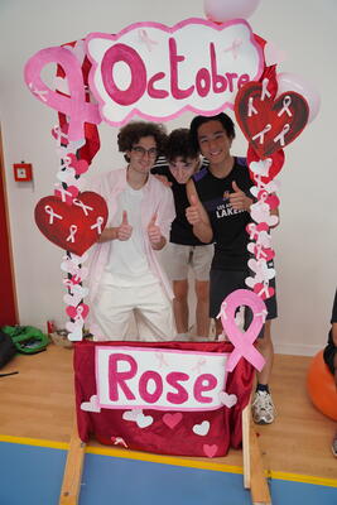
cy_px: 252
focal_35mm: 34
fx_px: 478
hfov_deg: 38.8
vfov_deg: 55.6
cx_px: 168
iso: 400
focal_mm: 34.1
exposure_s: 1/160
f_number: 4
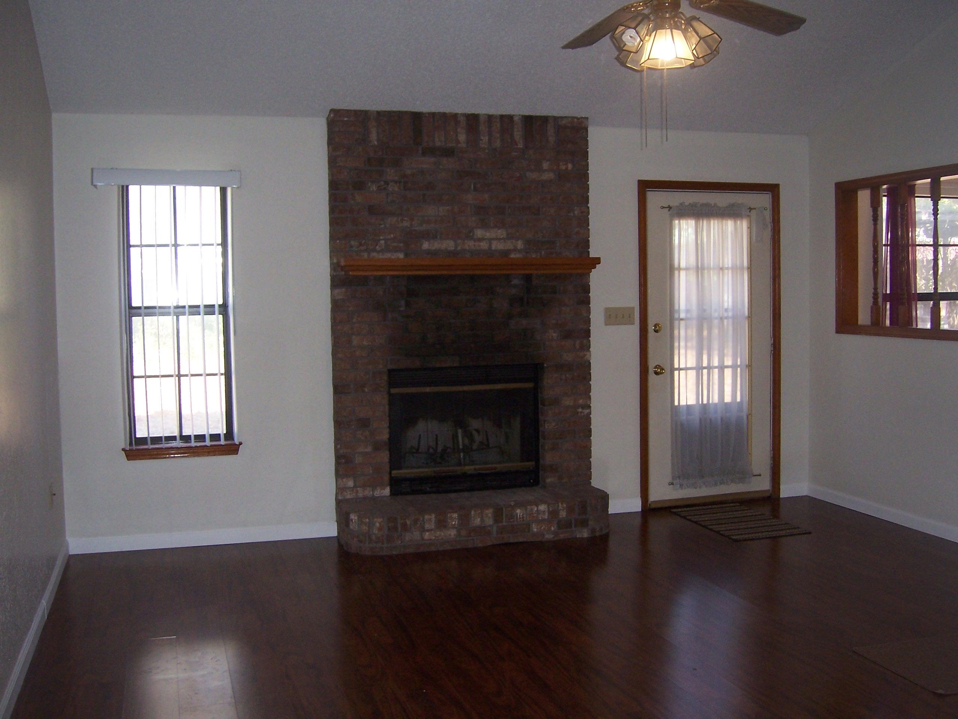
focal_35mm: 36
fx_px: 996
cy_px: 360
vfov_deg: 39.7
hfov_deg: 51.4
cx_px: 479
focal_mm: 6
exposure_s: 1/60
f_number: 3
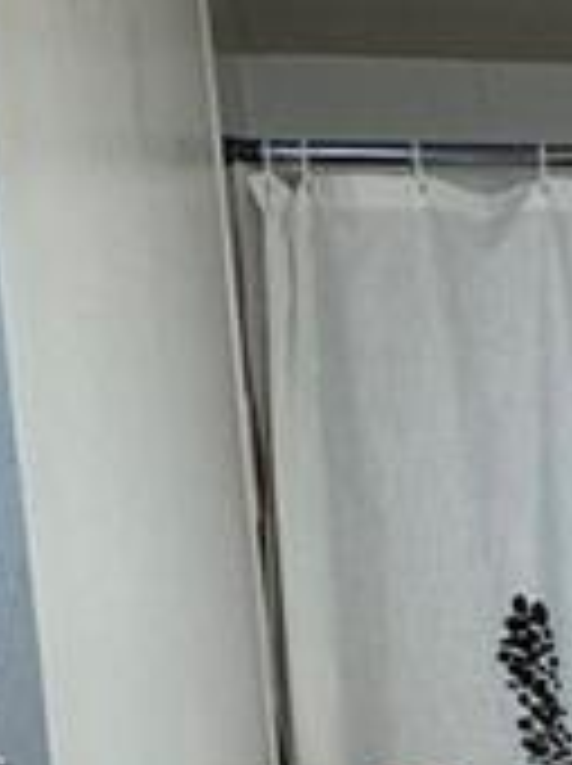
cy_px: 788
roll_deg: +3.2
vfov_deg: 19.2
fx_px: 2187
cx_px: 1203
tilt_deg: -5.0
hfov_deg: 12.7
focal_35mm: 99
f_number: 2.2
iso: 125
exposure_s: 1/120
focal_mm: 2.22
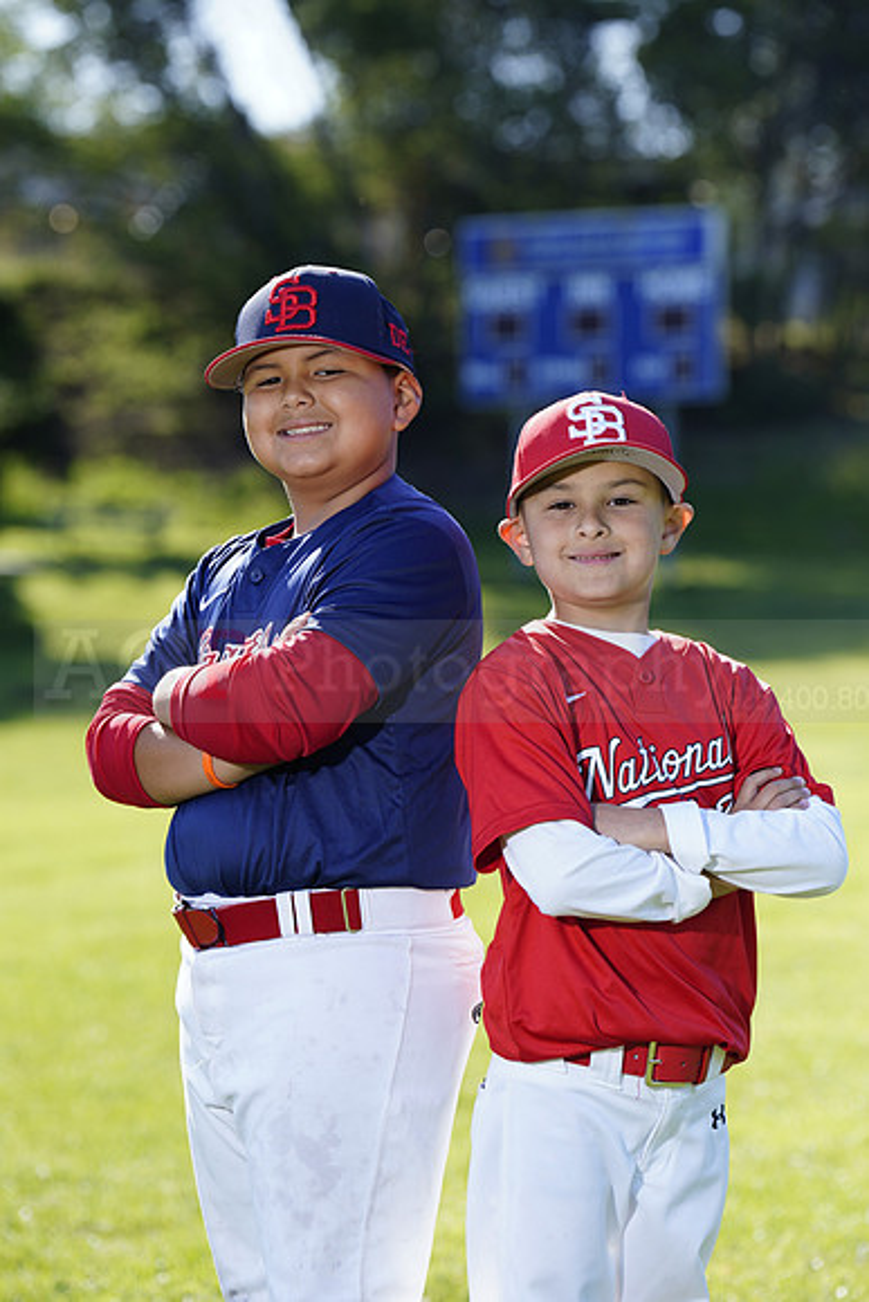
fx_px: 5355
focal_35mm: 148
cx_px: 434
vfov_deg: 13.9
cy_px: 651
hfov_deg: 9.3
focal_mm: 148
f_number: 5
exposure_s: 1/250
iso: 100
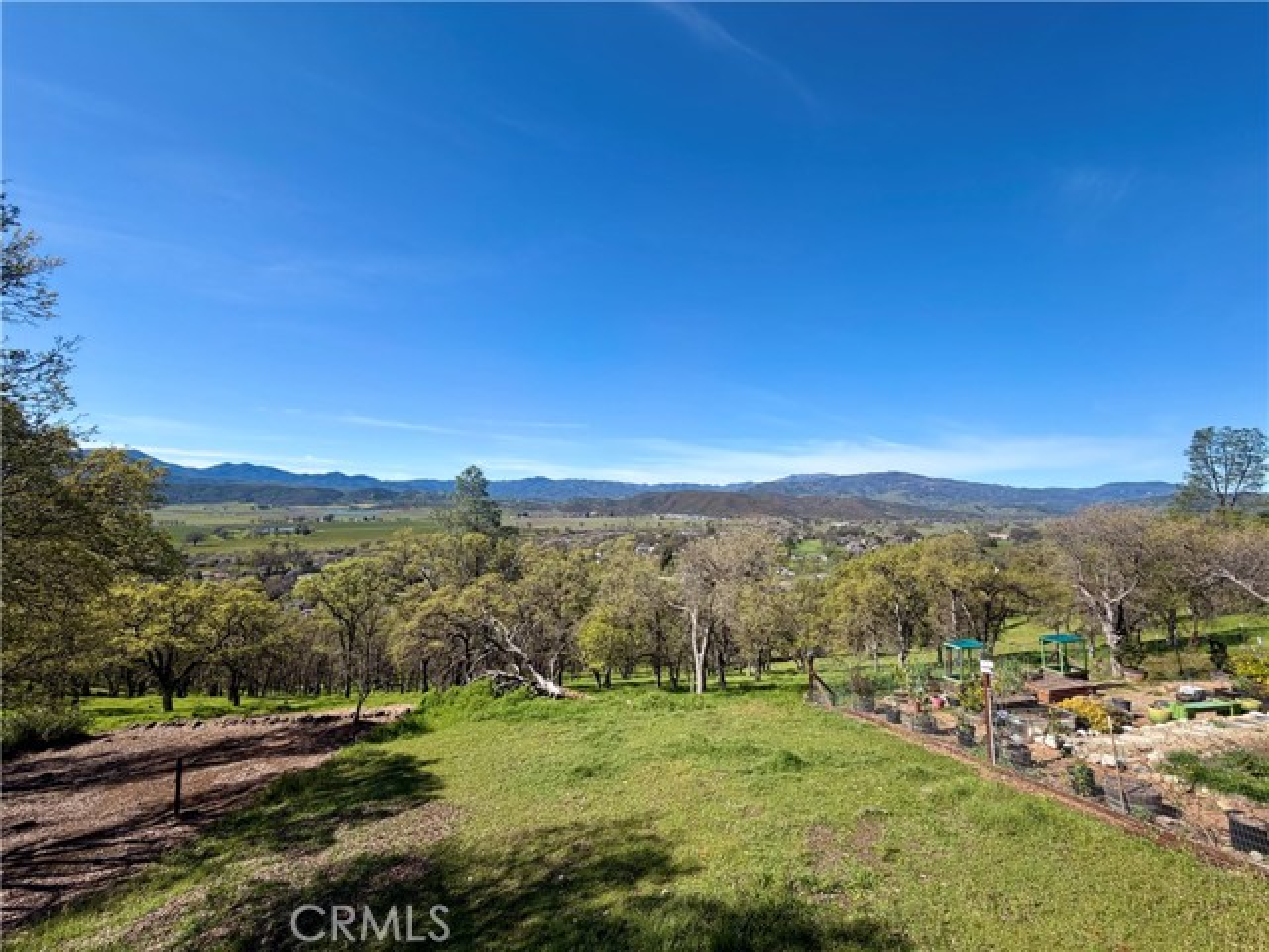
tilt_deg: +2.5
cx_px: 634
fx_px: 513
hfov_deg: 102.1
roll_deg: -1.5
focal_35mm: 14
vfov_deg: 85.7
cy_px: 476
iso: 20
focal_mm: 2.22
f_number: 2.2
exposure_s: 1/770
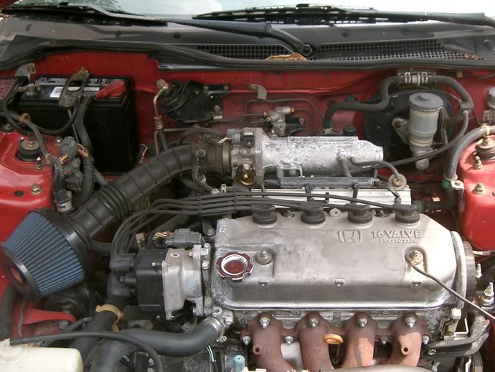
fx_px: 658
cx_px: 271
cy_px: 218
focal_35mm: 46
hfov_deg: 41.2
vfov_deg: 31.5
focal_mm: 8
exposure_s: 1/320
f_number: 2.8
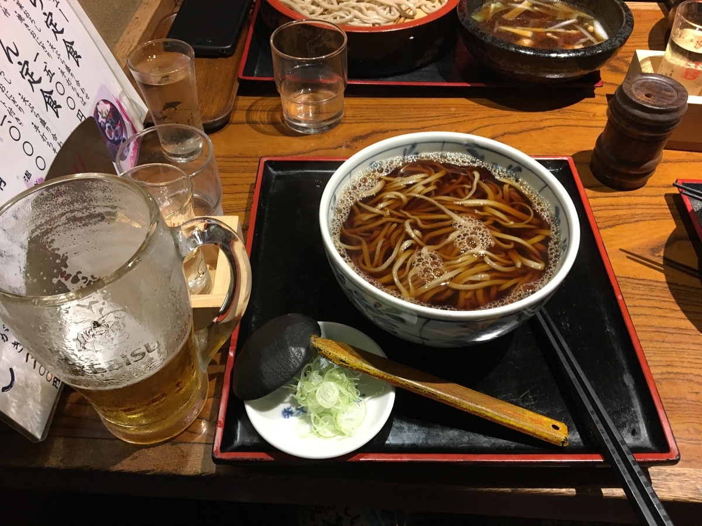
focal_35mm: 29
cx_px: 351
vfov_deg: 48.2
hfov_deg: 61.7
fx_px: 588
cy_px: 263
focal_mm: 4.15
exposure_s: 1/24
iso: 200
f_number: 2.2
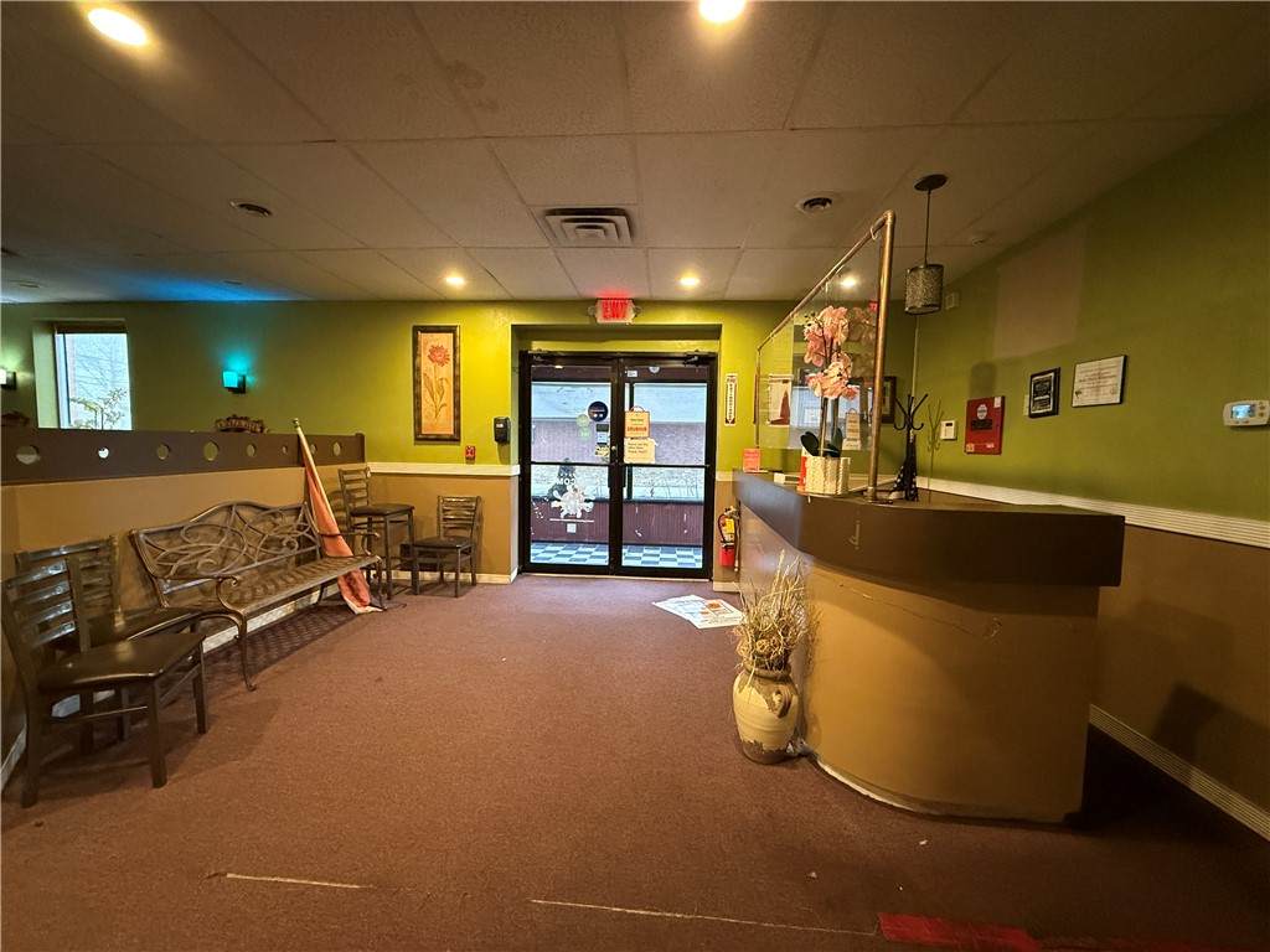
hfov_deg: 102.1
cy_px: 476
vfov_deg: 85.7
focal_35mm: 14
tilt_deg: -2.6
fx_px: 514
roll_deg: -1.1
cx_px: 635
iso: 800
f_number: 2.2
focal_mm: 2.22
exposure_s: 1/60
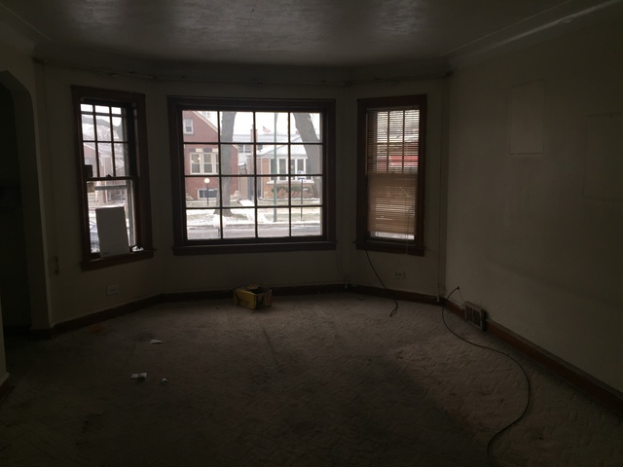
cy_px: 234
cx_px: 312
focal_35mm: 29
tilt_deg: -9.1
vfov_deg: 48.2
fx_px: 522
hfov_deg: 61.7
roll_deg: +0.1
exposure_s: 1/88
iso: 32
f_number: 2.2
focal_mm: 4.15
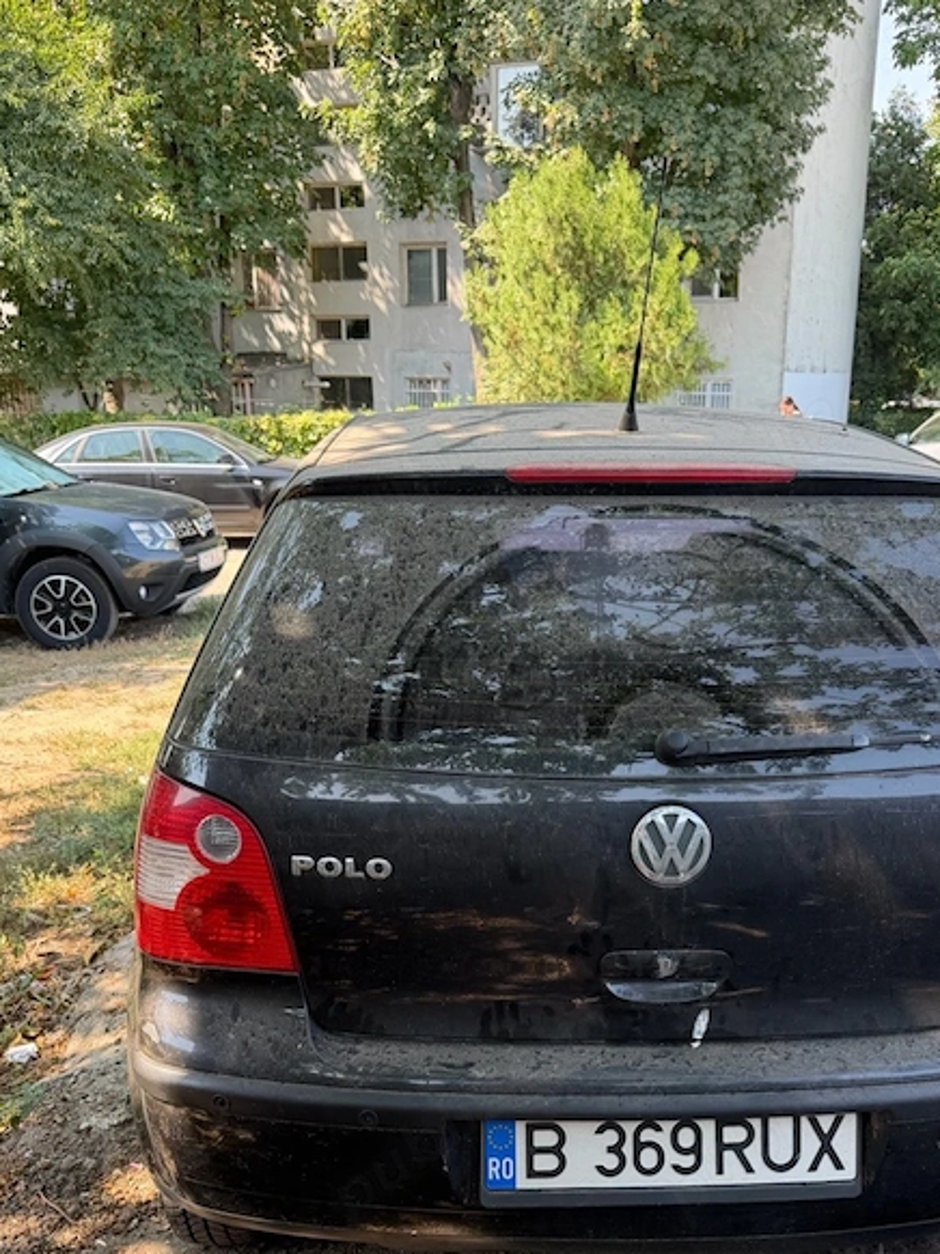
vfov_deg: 54.3
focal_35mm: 33
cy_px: 827
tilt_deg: -20.9
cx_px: 558
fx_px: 1196
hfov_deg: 42.7
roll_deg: -0.6
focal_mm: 6.76
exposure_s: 1/253
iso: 80
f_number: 1.78
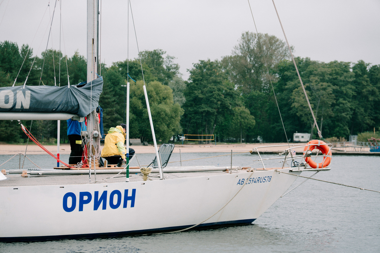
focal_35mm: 106
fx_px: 1120
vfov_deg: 12.9
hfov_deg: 19.3
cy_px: 126
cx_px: 190
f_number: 3.5
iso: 250
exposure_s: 1/640
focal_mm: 70
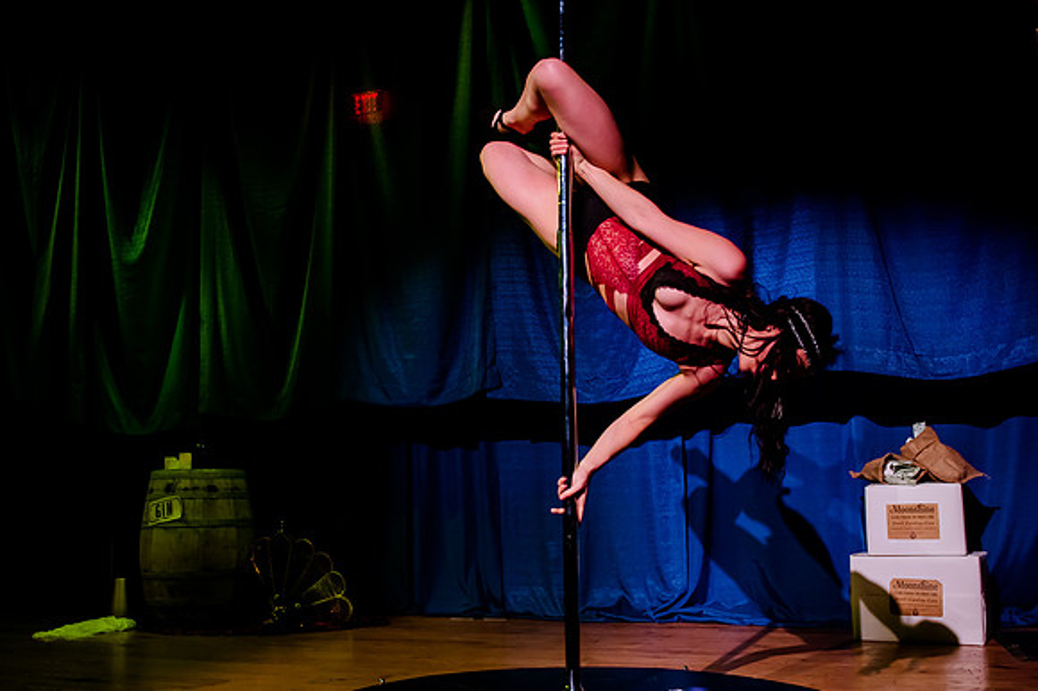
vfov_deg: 40.8
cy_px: 422
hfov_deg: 58.7
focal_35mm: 32
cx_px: 490
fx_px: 923
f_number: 2.8
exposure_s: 1/160
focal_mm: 24
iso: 3200
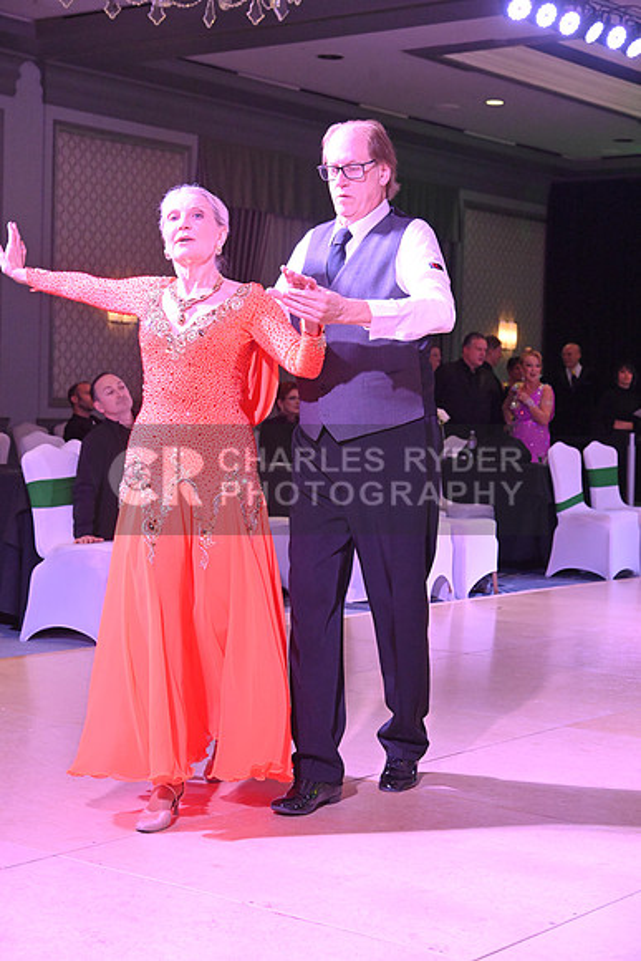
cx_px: 320
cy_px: 480
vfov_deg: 31.0
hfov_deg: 20.9
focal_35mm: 65
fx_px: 1735
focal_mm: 65
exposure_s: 1/320
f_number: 6.3
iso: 5000
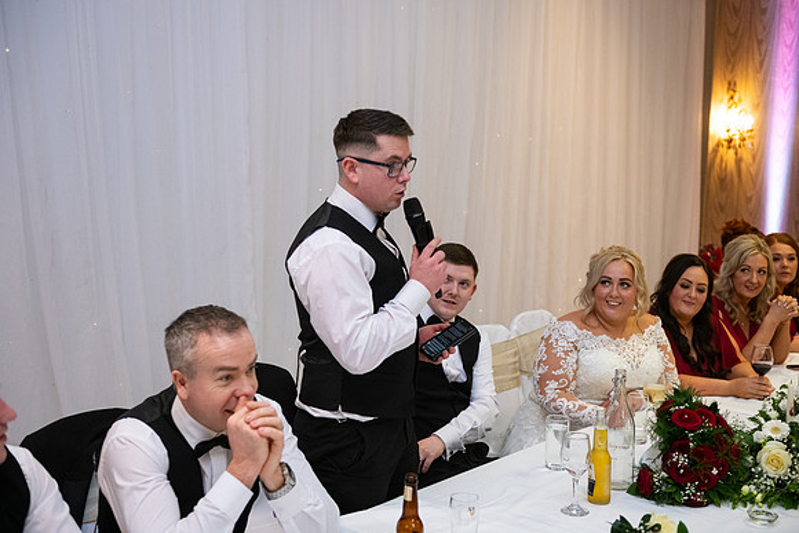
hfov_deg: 41.1
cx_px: 400
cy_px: 266
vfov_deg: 28.1
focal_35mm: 48
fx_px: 1066
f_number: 3.5
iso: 1250
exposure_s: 1/160
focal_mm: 48
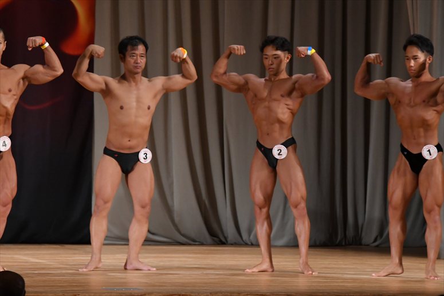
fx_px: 3144
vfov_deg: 5.4
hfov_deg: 8.1
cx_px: 222
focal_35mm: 255
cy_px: 148
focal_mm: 170
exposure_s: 1/400
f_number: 5.6
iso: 3200
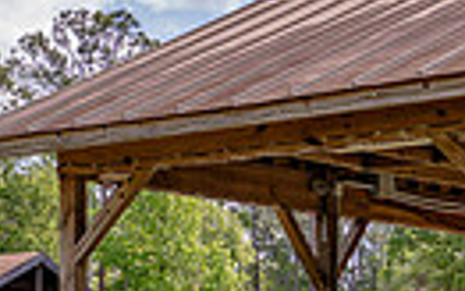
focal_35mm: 129
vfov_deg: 10.1
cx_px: -148
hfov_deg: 15.4
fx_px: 1635
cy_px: 319
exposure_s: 1/5000
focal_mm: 26
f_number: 2.8
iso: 400
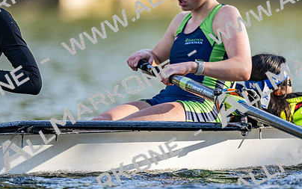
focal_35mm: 878
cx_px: 154
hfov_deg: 2.4
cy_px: 57
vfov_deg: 1.5
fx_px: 7230
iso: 720
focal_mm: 600
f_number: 4
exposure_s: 1/2500
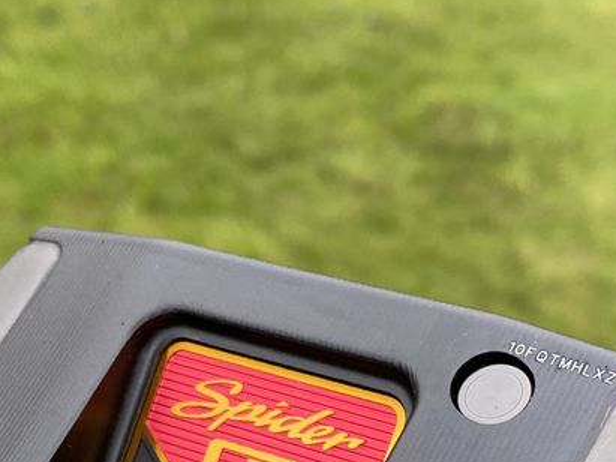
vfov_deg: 17.4
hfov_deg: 24.1
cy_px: 543
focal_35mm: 81
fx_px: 1441
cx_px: 276
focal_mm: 4.25
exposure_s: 1/121
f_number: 1.8
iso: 125
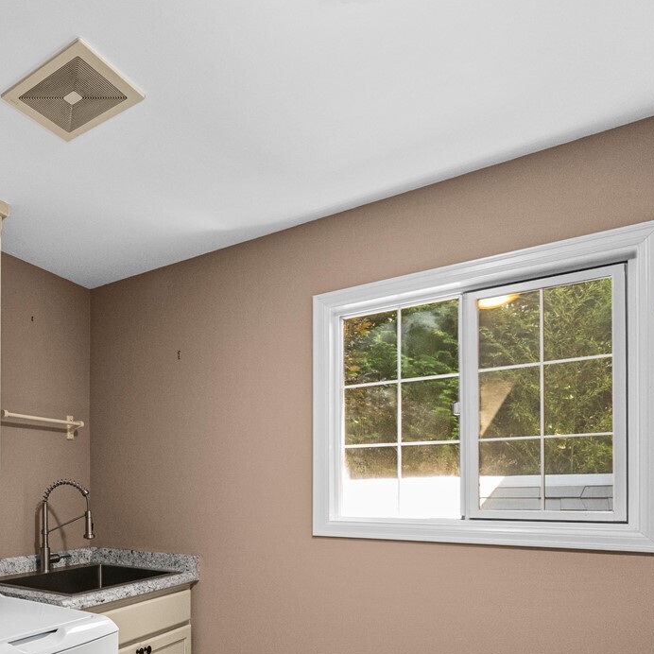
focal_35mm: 25
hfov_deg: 53.6
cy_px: 482
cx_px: 46
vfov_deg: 59.9
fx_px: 534
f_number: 7.1
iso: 800
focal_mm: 12
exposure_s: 1/30
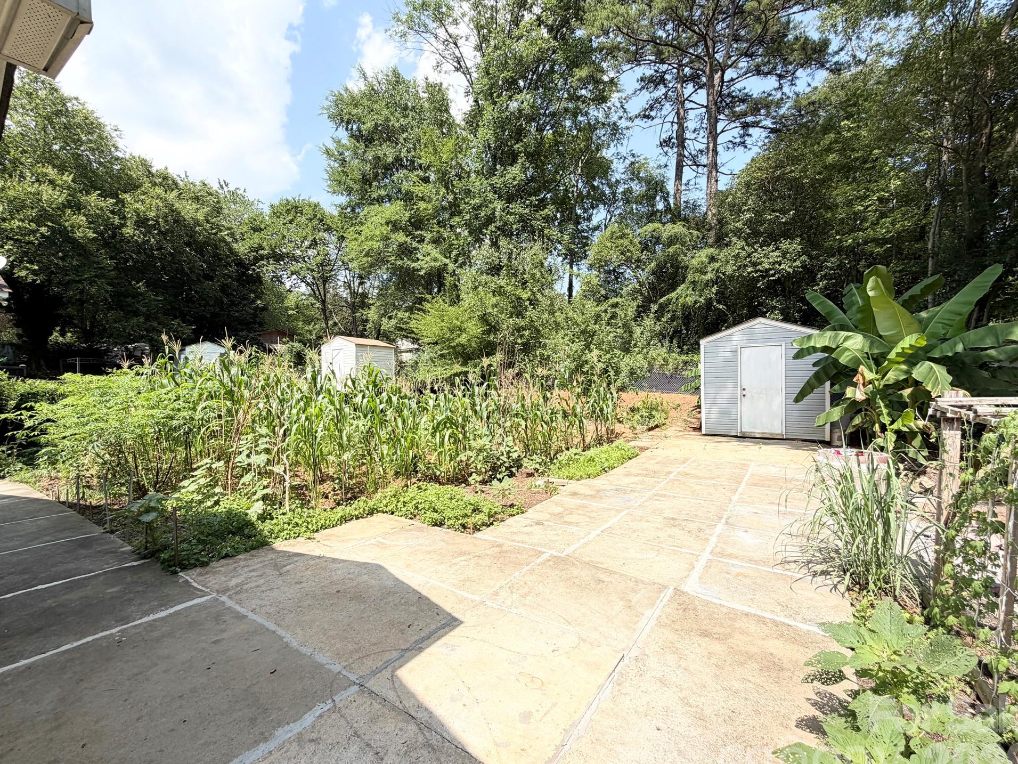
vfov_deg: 81.8
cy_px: 391
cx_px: 493
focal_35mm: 15
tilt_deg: -1.3
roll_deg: +1.3
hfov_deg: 98.1
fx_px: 441
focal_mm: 2.22
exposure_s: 1/770
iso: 25
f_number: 2.2
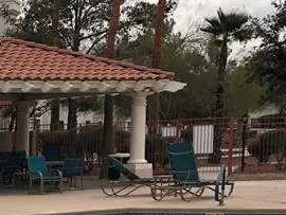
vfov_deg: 13.3
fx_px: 877
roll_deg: +0.9
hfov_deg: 16.9
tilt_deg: -10.7
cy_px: 303
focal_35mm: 106
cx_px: -137
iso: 20
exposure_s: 1/1499
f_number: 1.8
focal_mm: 3.99
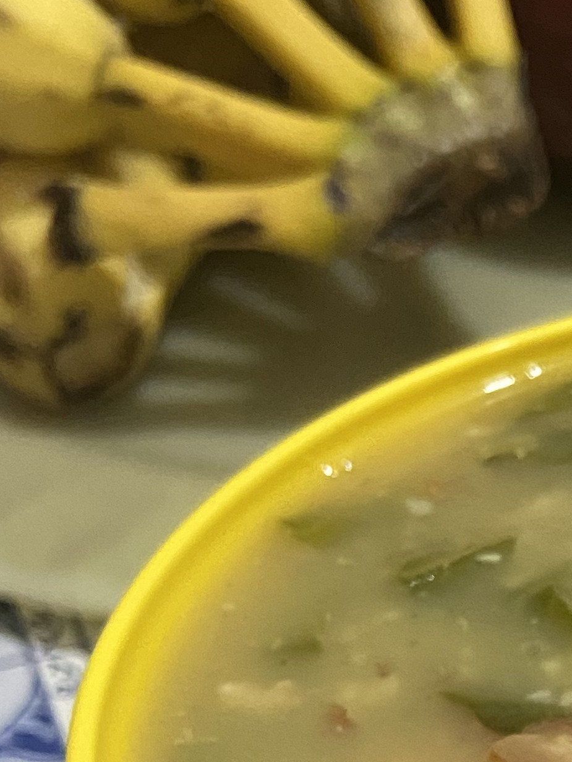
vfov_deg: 20.8
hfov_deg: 15.7
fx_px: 1872
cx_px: 915
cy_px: 1007
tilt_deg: -47.6
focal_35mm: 85
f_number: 1.8
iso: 250
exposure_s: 1/60
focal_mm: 4.25
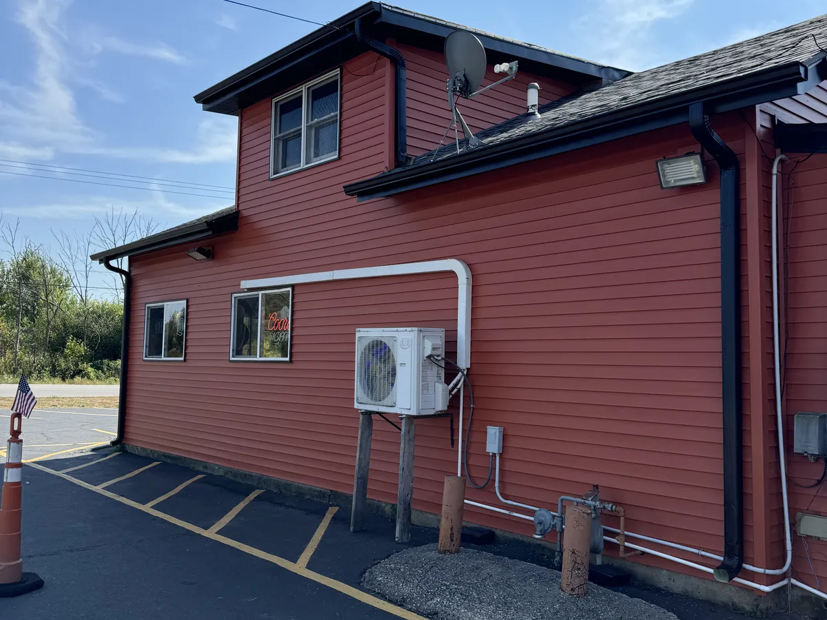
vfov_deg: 56.8
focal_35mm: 24
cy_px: 310
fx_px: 573
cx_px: 414
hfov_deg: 71.6
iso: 80
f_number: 1.78
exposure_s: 1/3597
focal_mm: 6.76
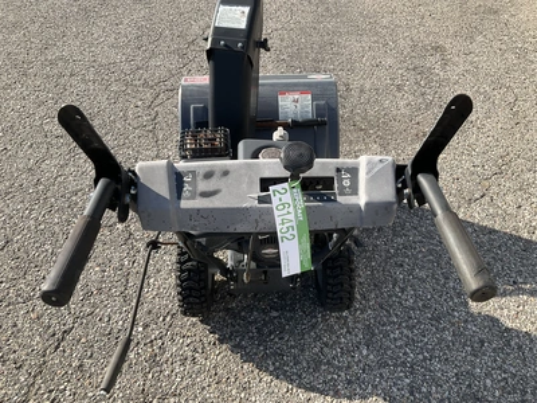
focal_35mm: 29
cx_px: 268
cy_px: 202
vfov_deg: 48.2
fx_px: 450
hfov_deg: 61.7
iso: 25
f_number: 1.8
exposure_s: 1/781
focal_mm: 3
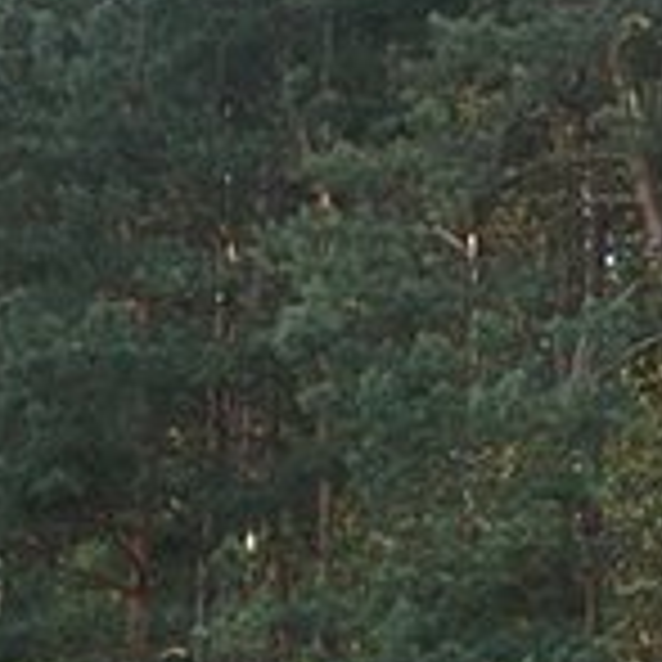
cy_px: 1292
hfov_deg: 4.5
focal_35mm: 391
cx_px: 824
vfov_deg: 4.4
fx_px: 8460
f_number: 5.6
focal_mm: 50
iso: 160
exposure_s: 1/80
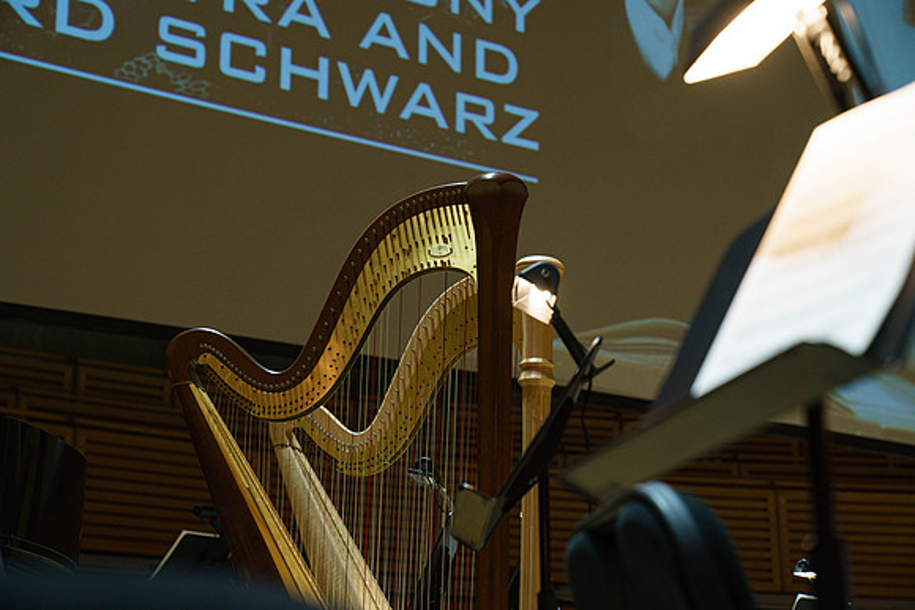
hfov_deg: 29.6
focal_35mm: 68
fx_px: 1729
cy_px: 305
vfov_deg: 20.0
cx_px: 458
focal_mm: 68
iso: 2500
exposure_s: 1/200
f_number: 4
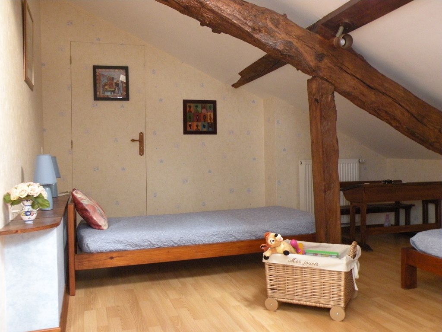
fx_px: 421
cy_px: 166
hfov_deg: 55.4
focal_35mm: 33
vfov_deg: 42.9
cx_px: 221
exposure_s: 1/12.4
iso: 400
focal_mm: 5.8
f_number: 3.2
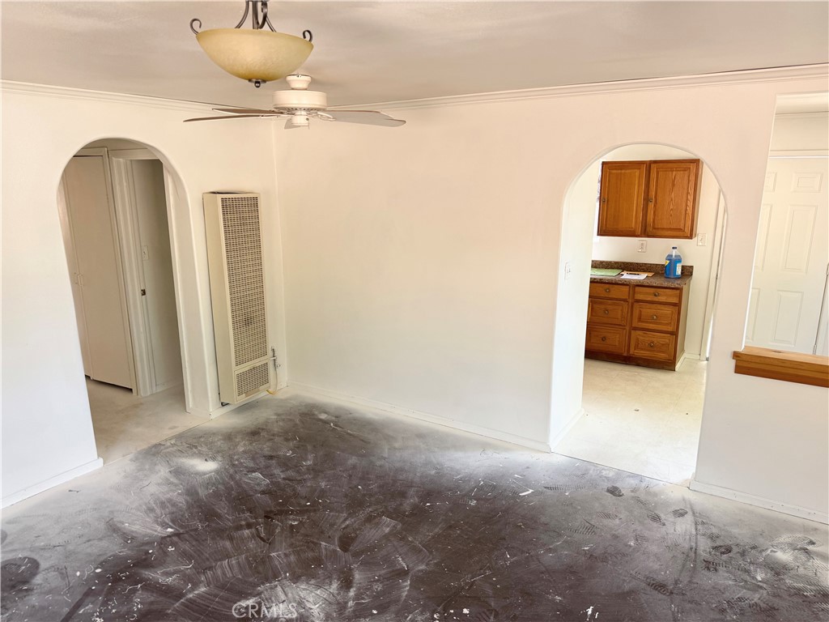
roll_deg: +0.1
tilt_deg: -14.1
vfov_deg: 56.8
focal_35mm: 24
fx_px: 575
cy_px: 311
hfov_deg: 71.6
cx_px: 414
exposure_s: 1/121
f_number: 1.78
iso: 125
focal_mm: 6.76
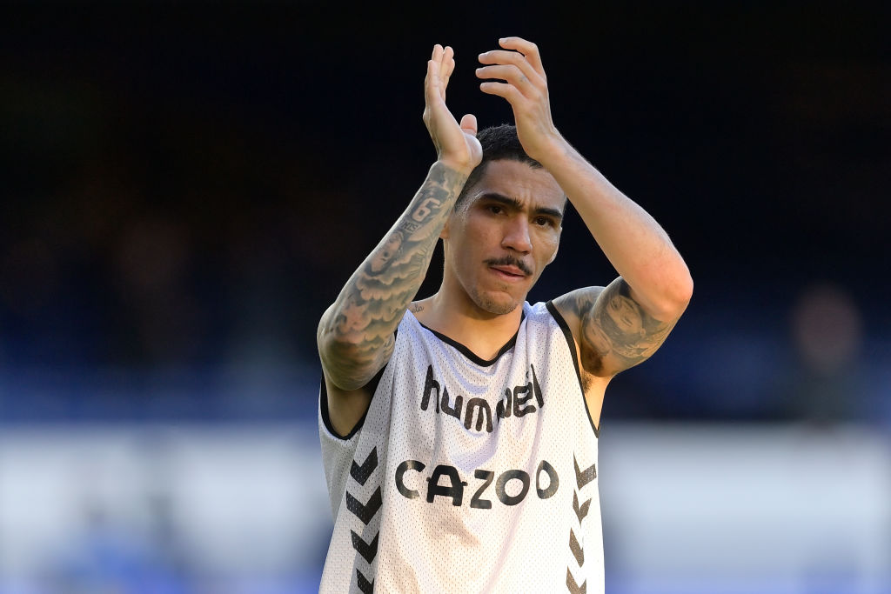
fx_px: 9901
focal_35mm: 400
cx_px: 446
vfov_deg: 3.4
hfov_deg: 5.2
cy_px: 297
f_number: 2.8
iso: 800
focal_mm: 400
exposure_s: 1/2500
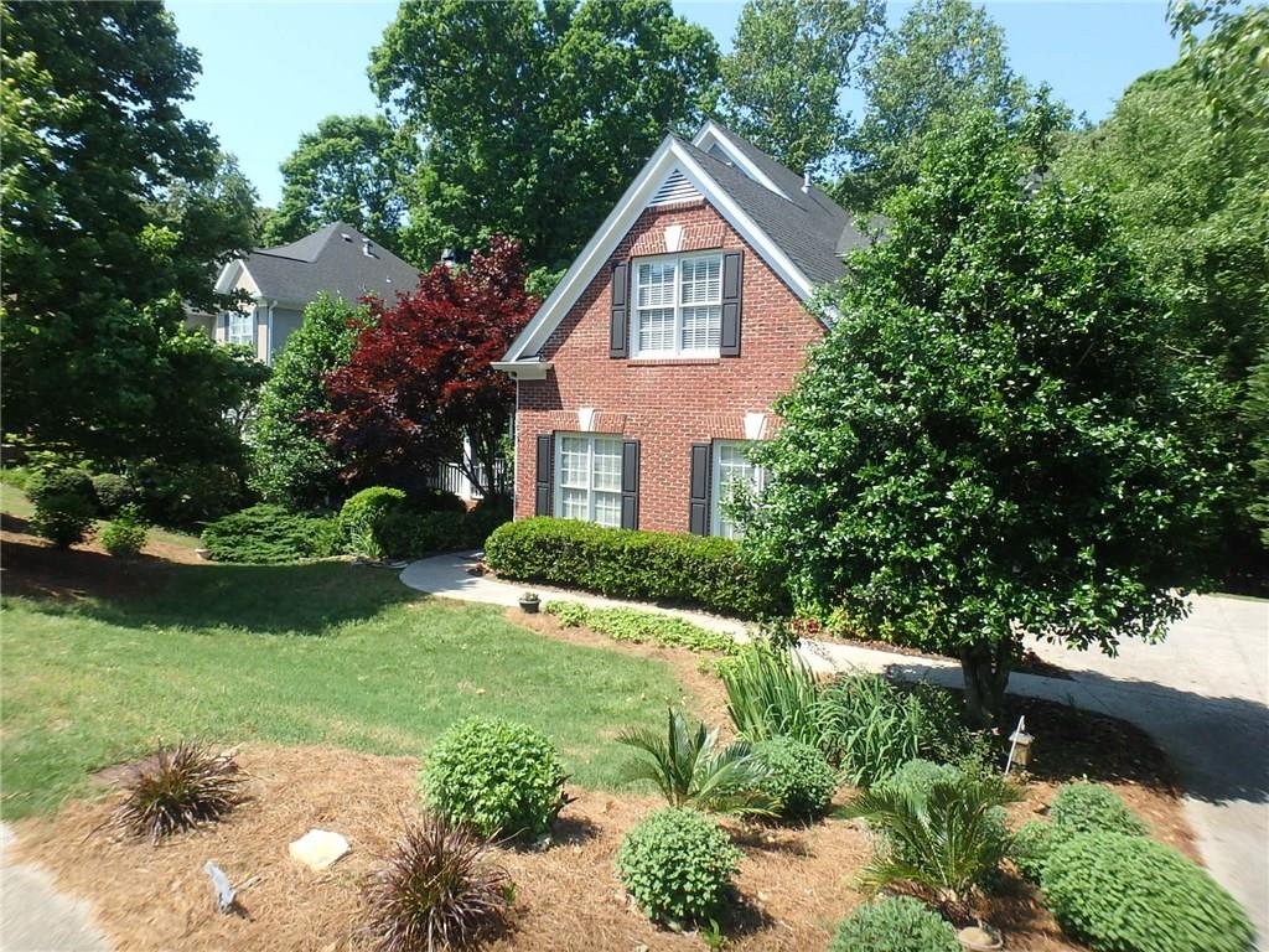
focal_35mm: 21
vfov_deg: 63.4
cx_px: 634
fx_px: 770
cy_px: 476
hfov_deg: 79.0
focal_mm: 3.7
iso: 125
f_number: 3.5
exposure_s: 1/640
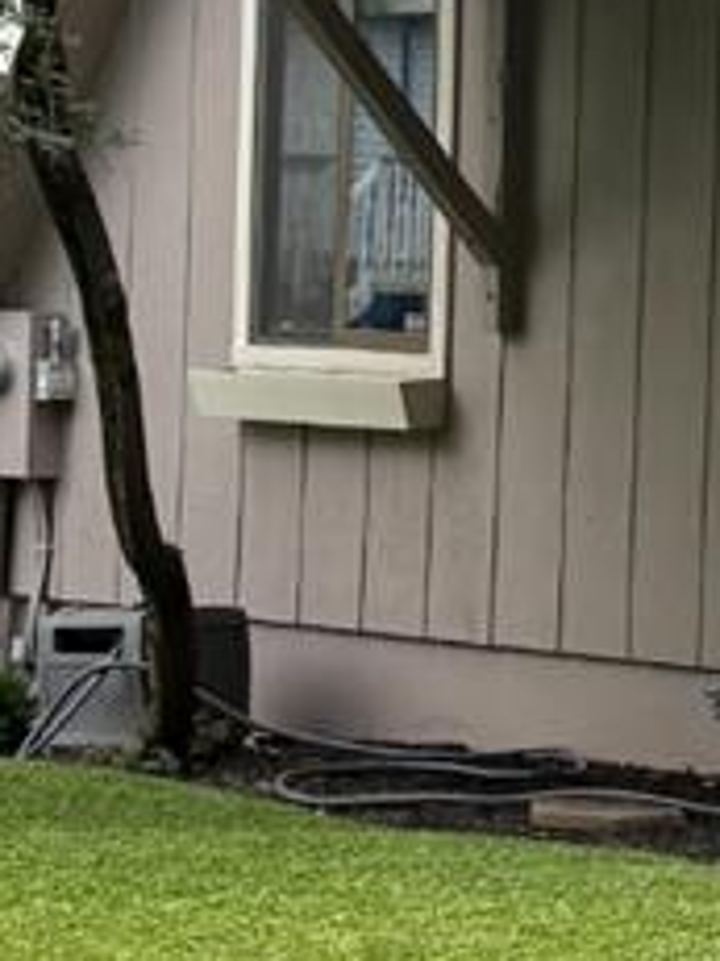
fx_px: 4330
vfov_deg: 12.7
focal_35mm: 156
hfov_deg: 8.9
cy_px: 406
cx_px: 1529
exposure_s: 1/528
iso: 100
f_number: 1.78
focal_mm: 6.76
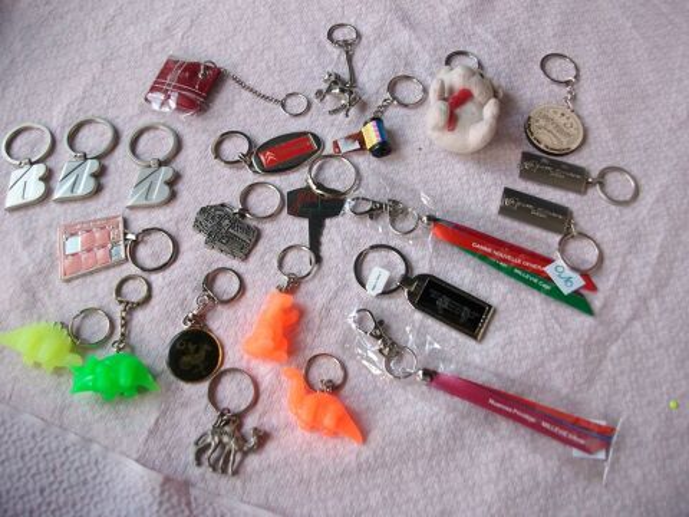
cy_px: 258
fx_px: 637
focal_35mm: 32
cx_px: 344
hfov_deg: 56.8
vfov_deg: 44.2
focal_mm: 5.7
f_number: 2.9
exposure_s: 1/40
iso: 129
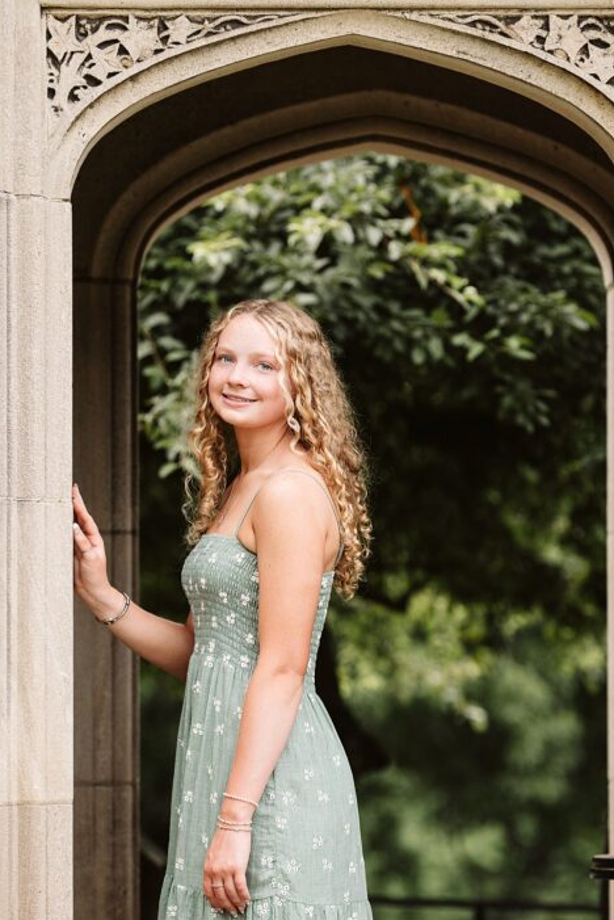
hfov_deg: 6.3
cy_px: 517
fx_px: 5597
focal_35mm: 219
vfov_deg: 9.4
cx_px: 319
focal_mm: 150
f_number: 4
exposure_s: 1/250
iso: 500
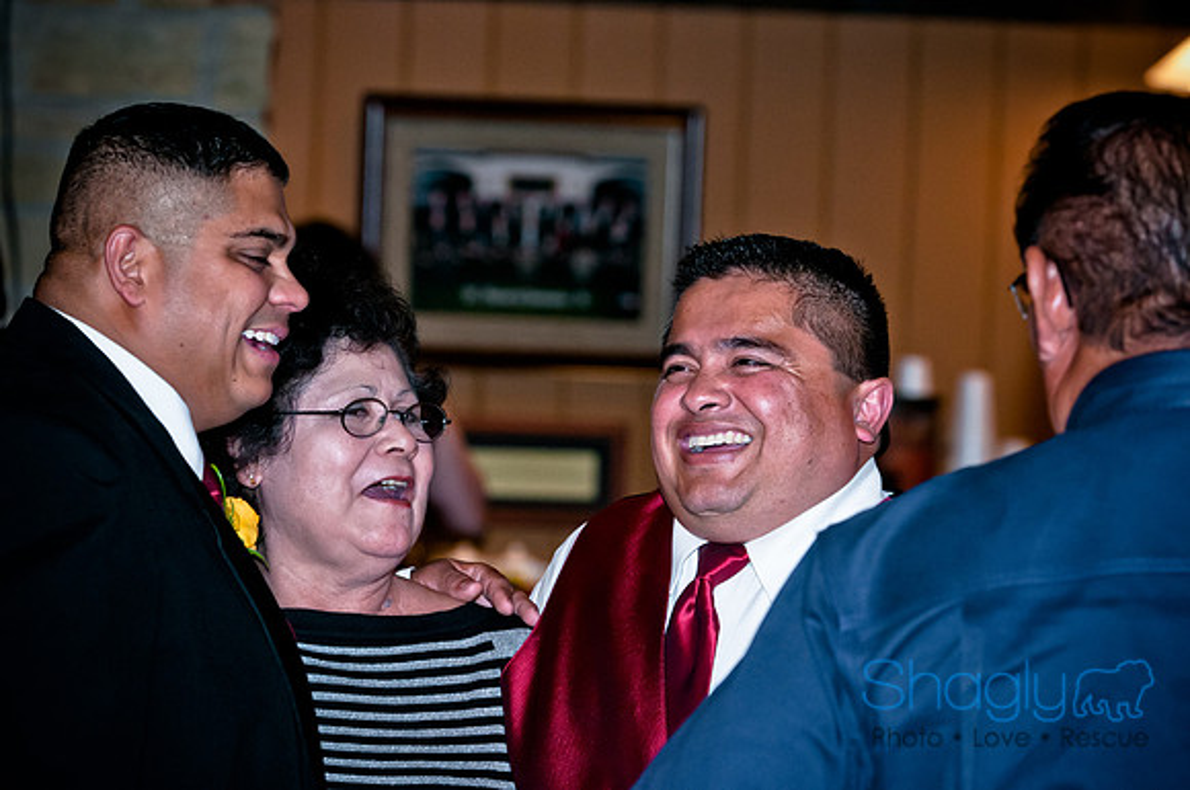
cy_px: 395
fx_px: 6684
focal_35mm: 202
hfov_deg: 10.2
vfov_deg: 6.8
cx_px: 595
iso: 400
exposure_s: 1/60
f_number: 5.6
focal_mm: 135
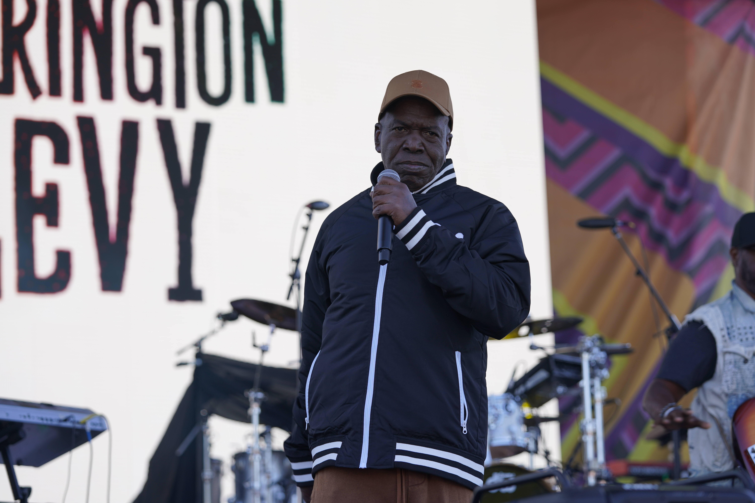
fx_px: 2307
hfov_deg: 18.6
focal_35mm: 110
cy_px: 252
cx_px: 378
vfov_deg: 12.5
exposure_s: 1/200
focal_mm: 110
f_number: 4
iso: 100
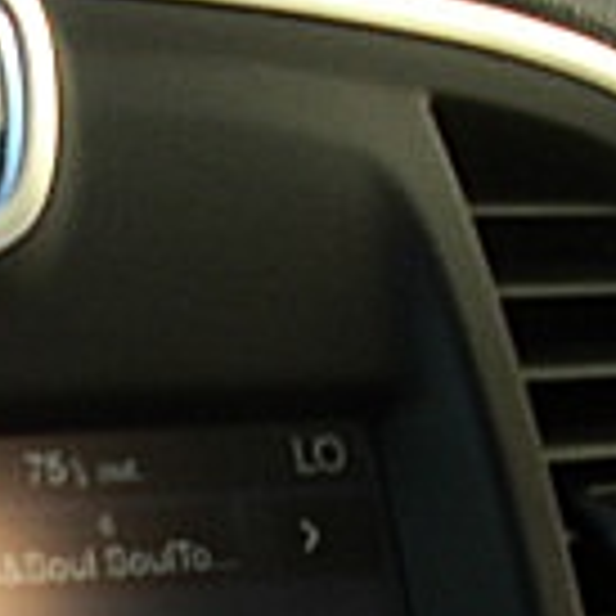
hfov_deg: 11.5
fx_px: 3000
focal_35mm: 149
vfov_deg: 11.2
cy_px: 985
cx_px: -135
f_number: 2.8
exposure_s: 1/125
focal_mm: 6.3
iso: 50
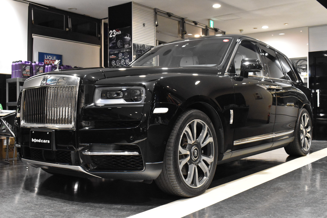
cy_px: 109
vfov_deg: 33.0
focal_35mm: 40
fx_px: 368
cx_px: 164
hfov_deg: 47.9
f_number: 8
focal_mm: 27
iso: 5000
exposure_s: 1/40
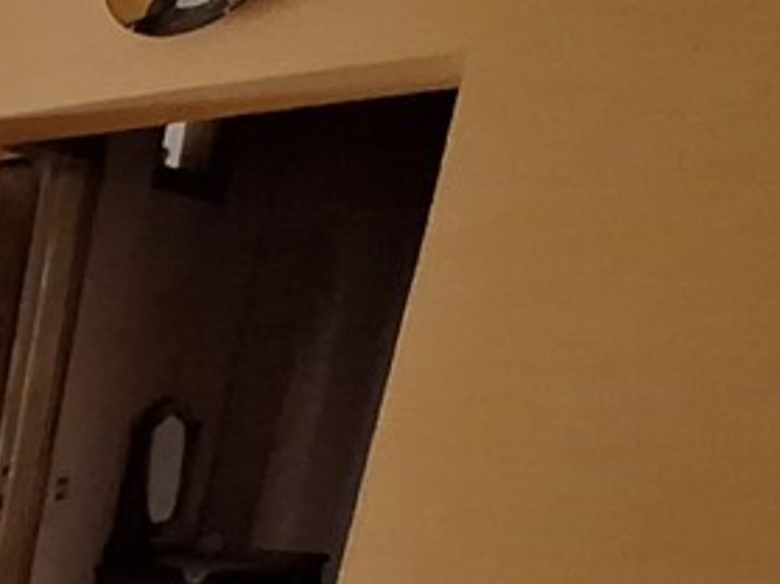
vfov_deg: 23.2
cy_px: 757
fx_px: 1261
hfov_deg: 18.2
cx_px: -858
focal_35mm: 56
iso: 200
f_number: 2.2
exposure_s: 1/50
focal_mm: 1.74
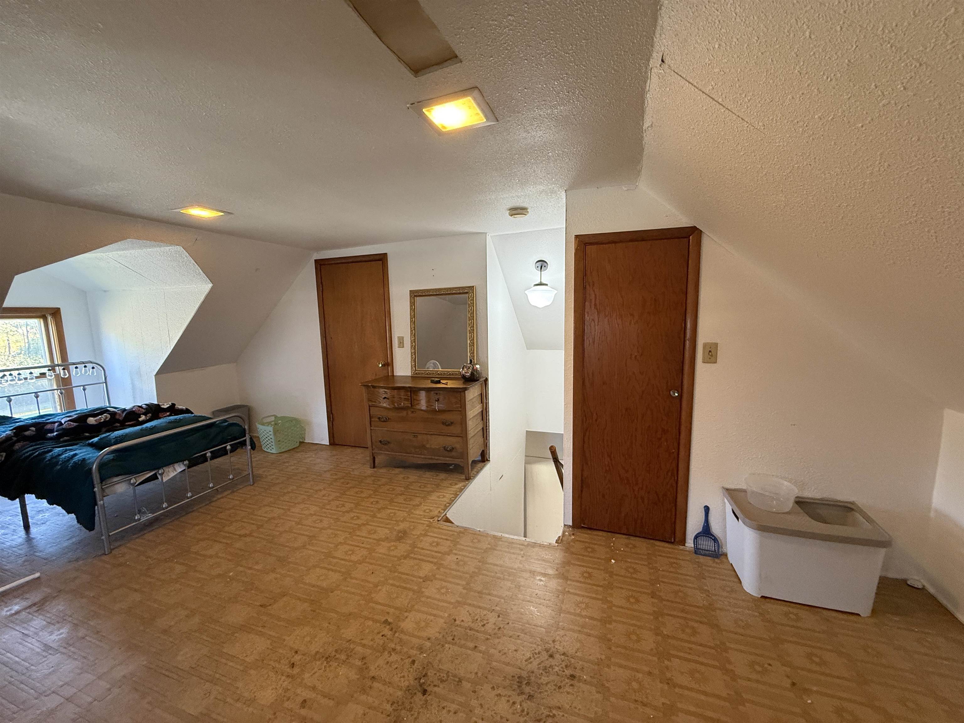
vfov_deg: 85.7
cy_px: 362
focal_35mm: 14
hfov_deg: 102.1
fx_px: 390
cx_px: 482
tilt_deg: -6.8
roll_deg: +2.0
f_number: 2.2
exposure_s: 1/60
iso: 400
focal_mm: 2.22
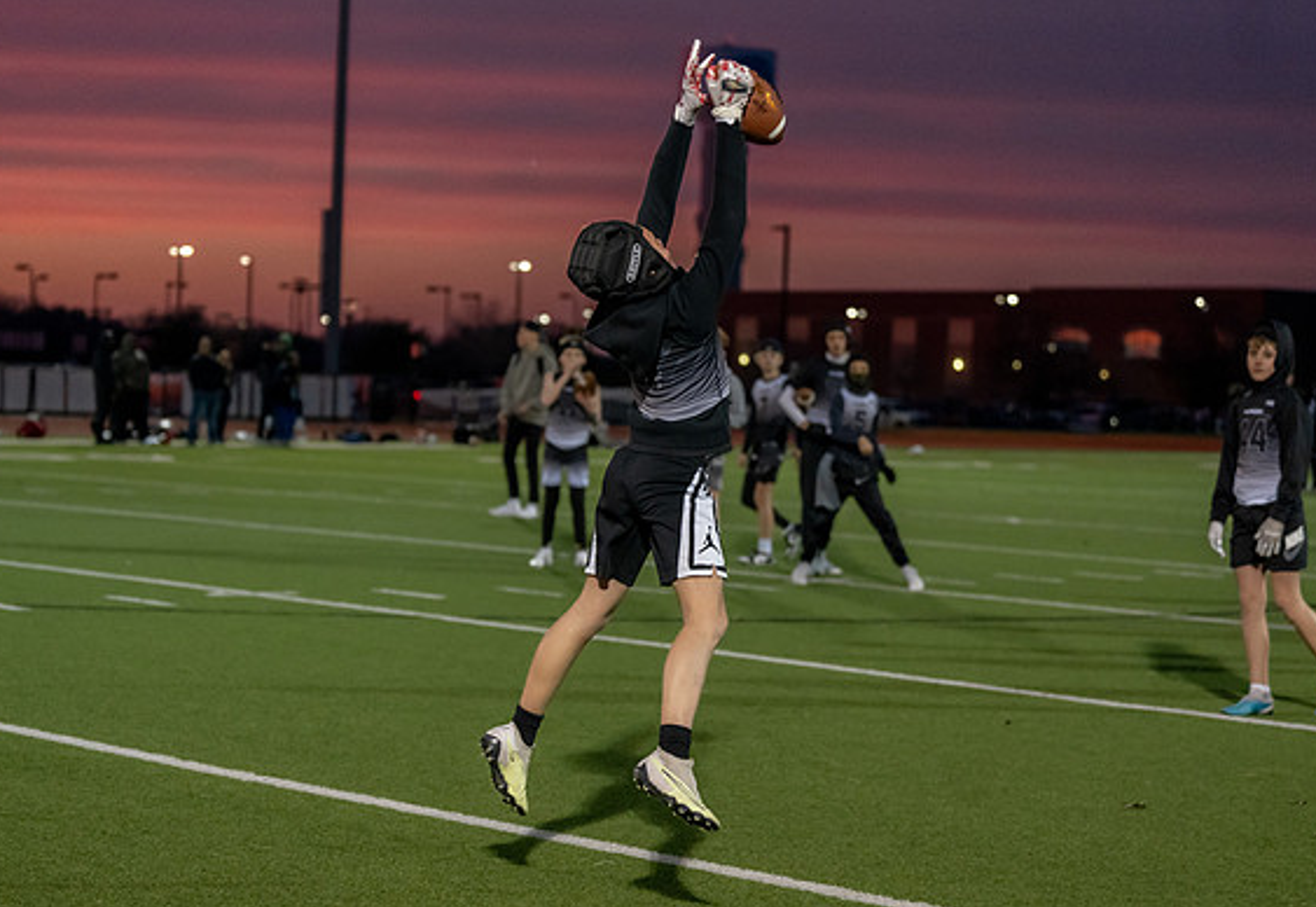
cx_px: 599
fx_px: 2992
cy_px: 470
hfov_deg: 24.8
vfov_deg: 17.2
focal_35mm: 81
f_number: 2.8
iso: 4000
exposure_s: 1/1000
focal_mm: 70
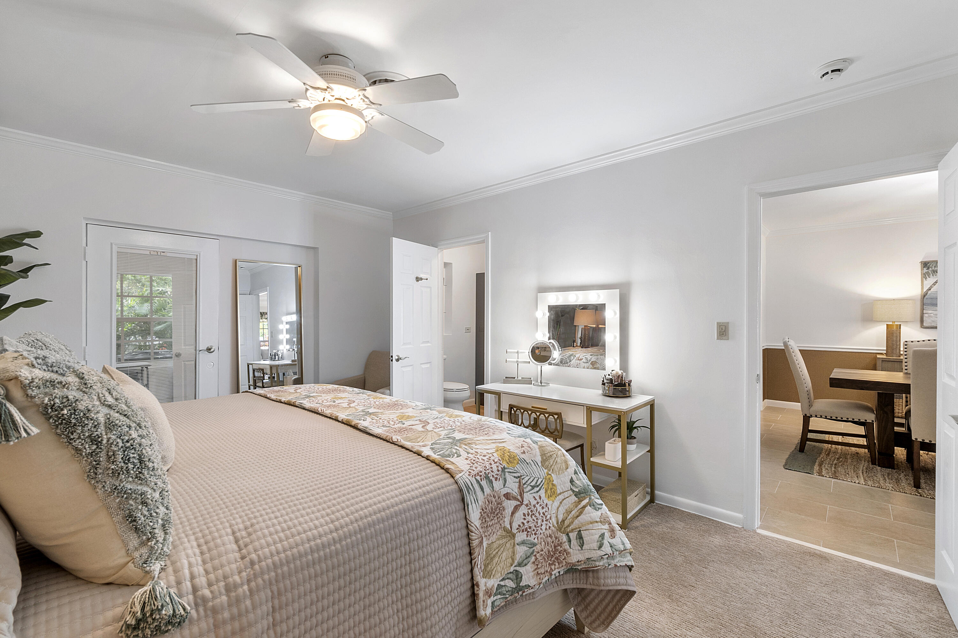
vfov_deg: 77.3
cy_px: 319
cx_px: 479
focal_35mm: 15
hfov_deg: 100.4
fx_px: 399
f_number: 11
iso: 160
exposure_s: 1/3
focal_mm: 10
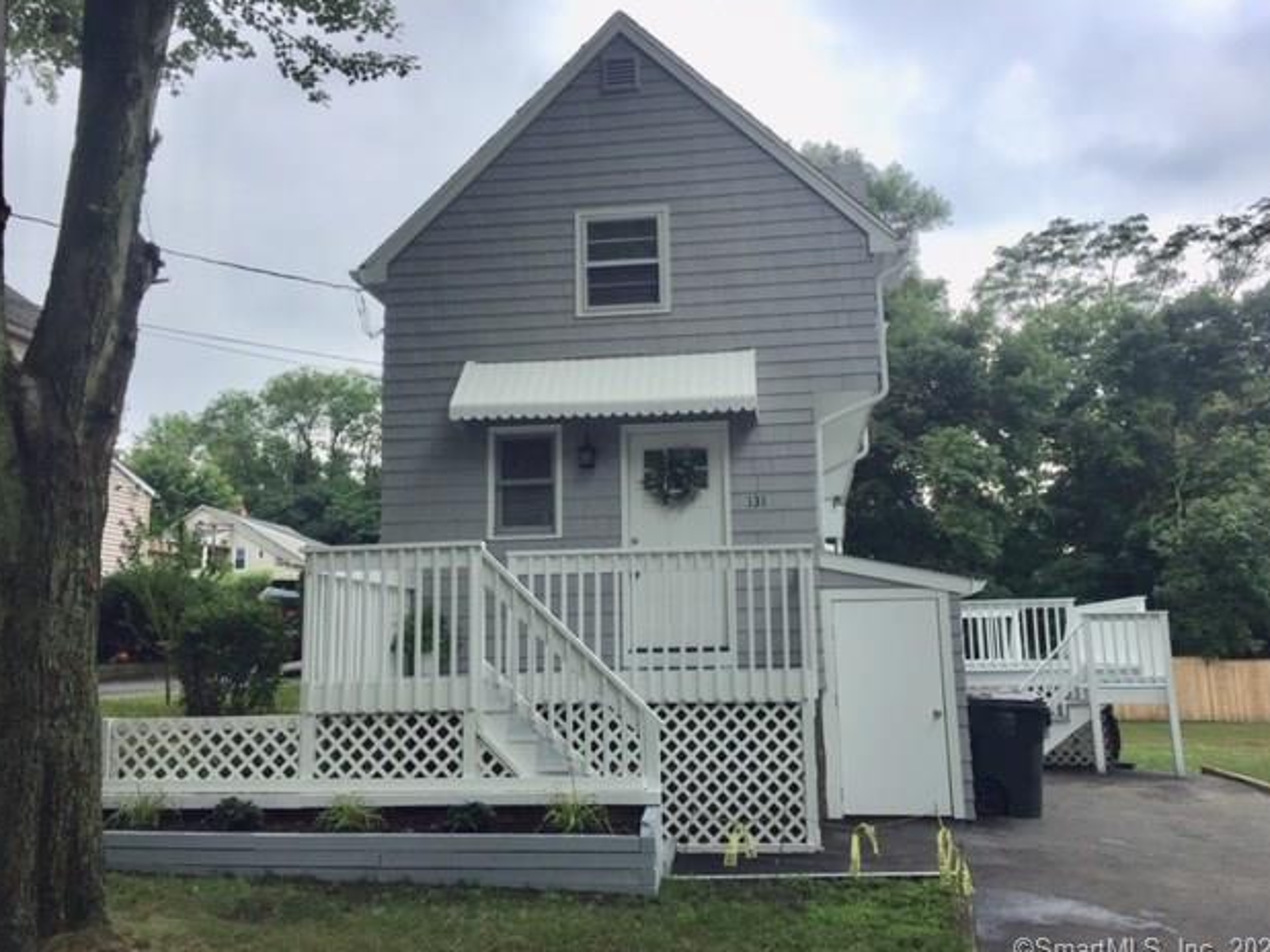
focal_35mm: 30
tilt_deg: +9.9
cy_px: 476
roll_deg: +0.6
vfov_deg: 46.8
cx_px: 644
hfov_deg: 60.0
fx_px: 1100
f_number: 2.2
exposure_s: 1/942
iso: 32
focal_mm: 4.15
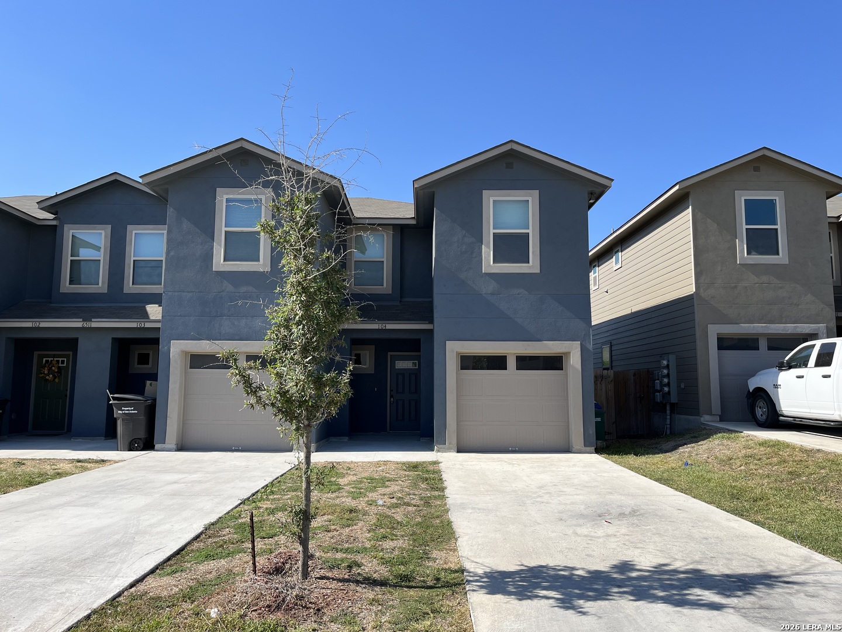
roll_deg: -0.5
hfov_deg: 67.3
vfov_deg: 53.1
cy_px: 316
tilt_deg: +7.6
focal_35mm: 26
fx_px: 632
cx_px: 421
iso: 50
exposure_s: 1/2755
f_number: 1.6
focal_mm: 5.1
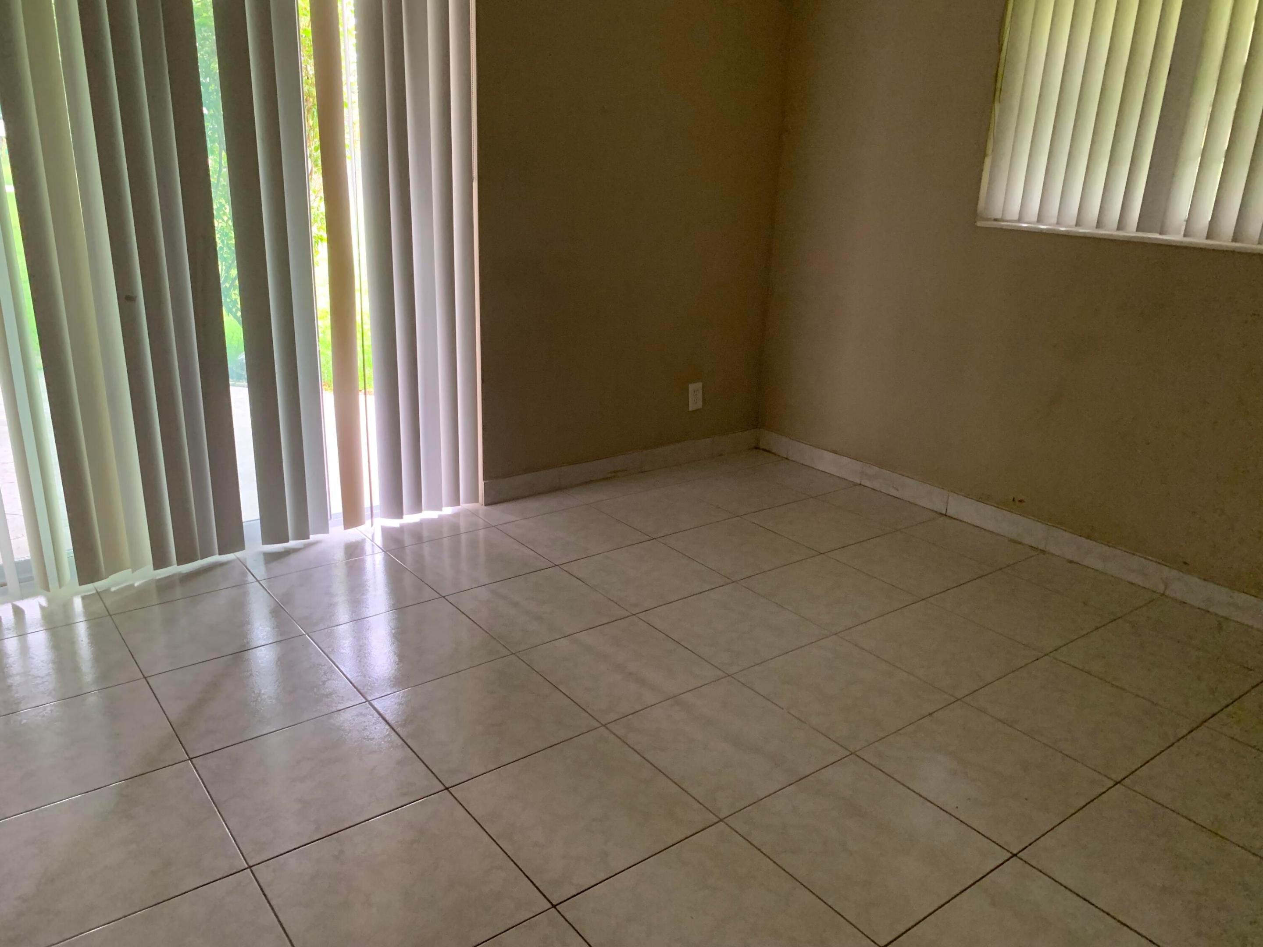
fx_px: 949
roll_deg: -2.2
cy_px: 474
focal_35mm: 26
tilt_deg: -18.9
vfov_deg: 53.1
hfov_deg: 67.3
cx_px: 632
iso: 400
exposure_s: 1/50
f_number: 1.8
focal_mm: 4.25
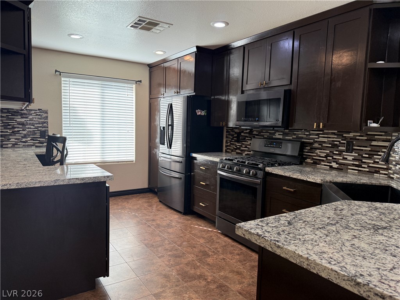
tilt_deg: -5.0
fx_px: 277
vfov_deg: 56.8
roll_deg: -1.6
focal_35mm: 24
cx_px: 200
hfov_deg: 71.6
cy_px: 150
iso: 160
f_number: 1.78
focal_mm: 6.76
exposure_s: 1/120
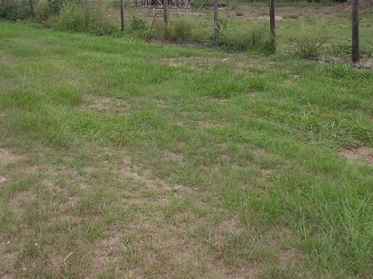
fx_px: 474
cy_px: 25
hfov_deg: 42.4
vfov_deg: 31.3
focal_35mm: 44
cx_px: 128
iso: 100
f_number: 3.2
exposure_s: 1/360
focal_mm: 4.3
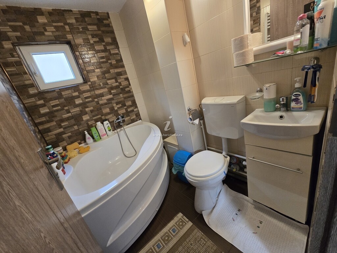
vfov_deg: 89.9
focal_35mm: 13
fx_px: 127
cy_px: 126
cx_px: 168
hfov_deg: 106.2
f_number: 2.2
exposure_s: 1/50
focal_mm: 2.2
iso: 500
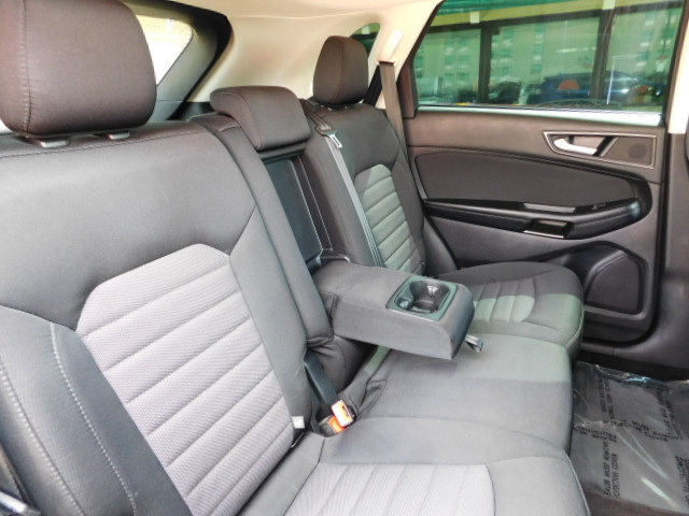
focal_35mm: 23
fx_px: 458
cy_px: 258
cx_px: 344
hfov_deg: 73.9
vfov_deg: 58.9
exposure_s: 1/30
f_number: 3
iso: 360
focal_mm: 4
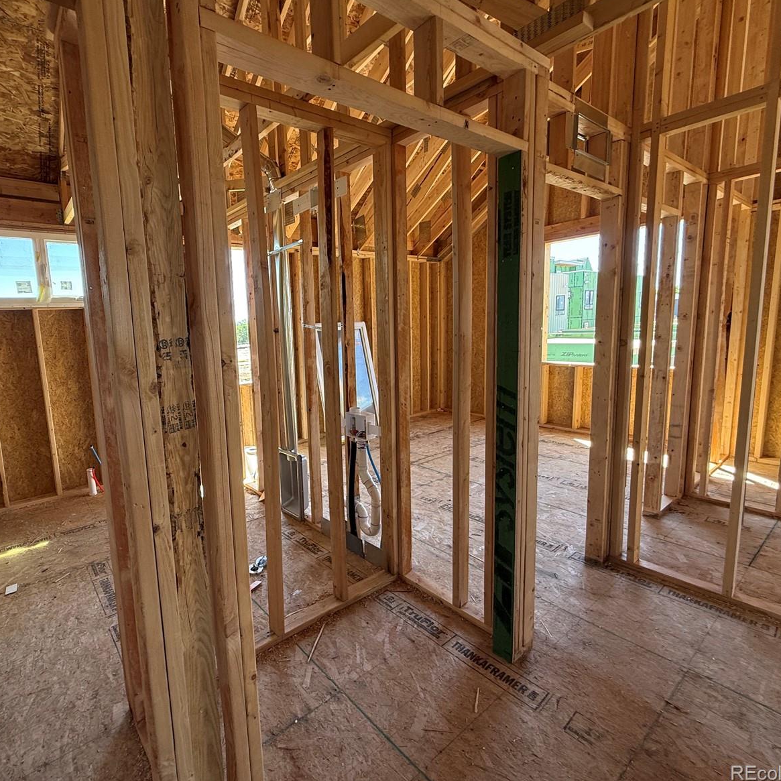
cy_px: 385
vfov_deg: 84.0
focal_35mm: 17
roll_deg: +2.9
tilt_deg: -7.3
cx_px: 303
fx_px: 434
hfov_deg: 82.7
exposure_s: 1/99
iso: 100
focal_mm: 2.22
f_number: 2.2
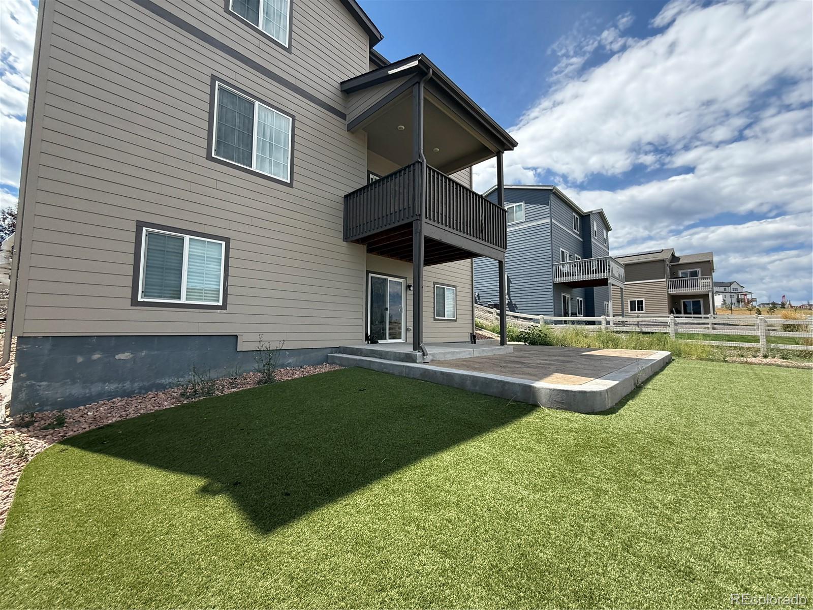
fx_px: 329
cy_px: 305
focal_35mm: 14
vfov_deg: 85.7
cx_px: 406
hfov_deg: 102.1
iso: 64
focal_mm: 2.22
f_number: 2.2
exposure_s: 1/1312
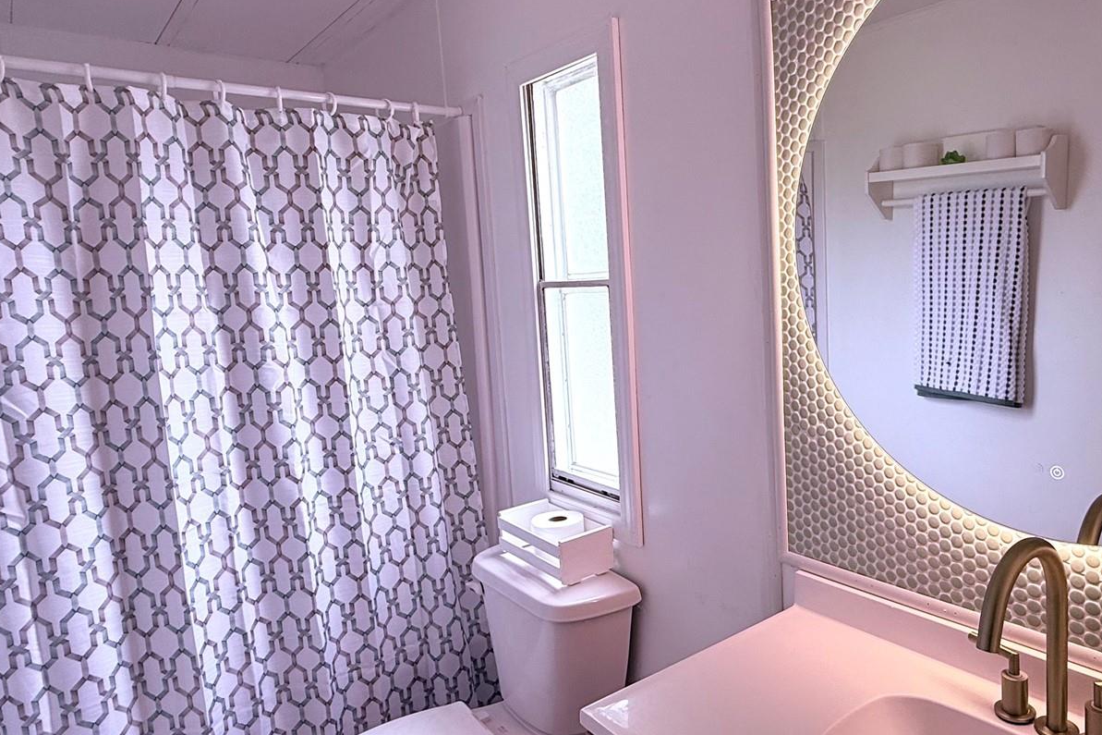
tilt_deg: -7.1
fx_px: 765
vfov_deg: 51.3
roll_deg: +2.0
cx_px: 672
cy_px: 365
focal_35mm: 25
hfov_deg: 70.6
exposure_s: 1/124
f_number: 2.2
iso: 50
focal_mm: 2.22
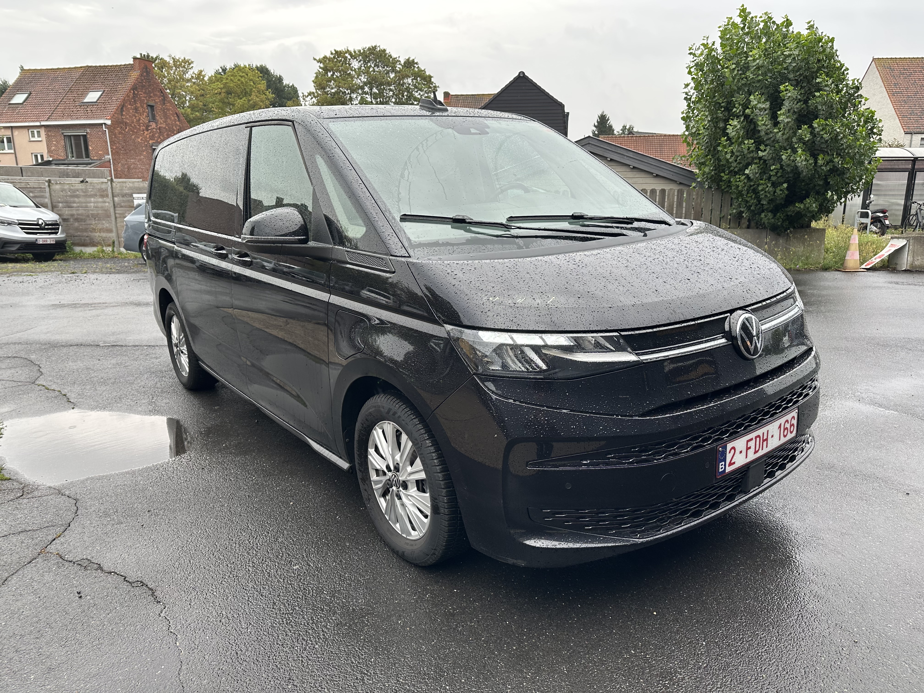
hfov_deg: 71.6
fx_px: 641
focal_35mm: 24
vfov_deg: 56.8
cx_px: 462
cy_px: 346
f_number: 1.78
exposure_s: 1/387
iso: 80
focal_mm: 6.86
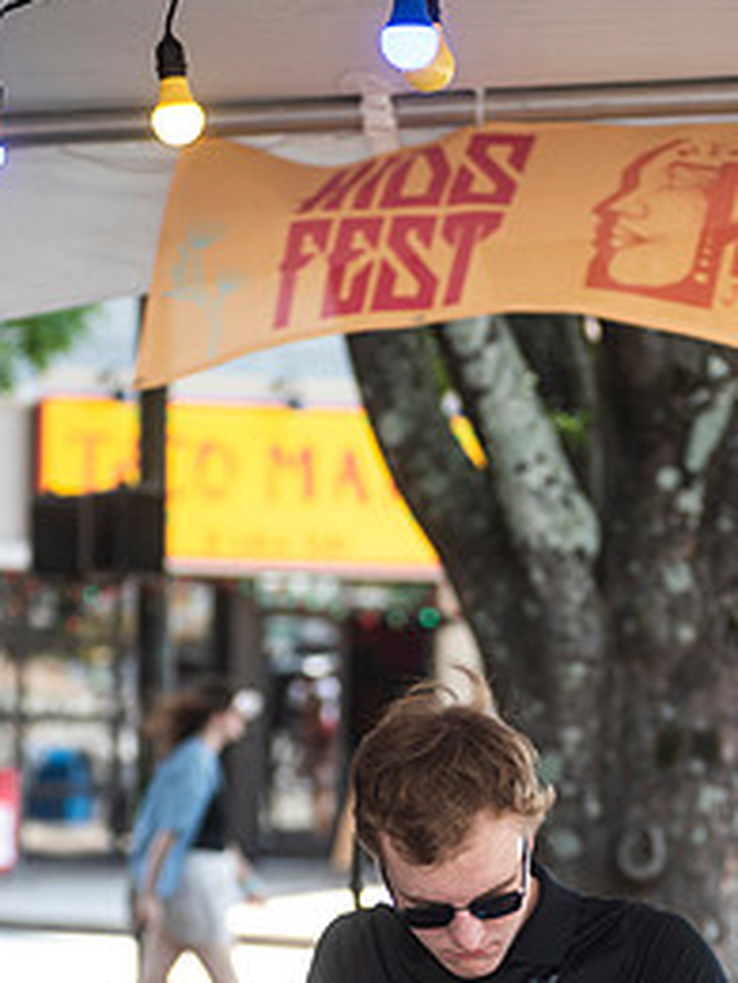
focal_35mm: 133
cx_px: 397
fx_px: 3781
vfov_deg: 14.7
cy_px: 832
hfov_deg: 11.1
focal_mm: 80
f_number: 4
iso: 200
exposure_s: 1/200
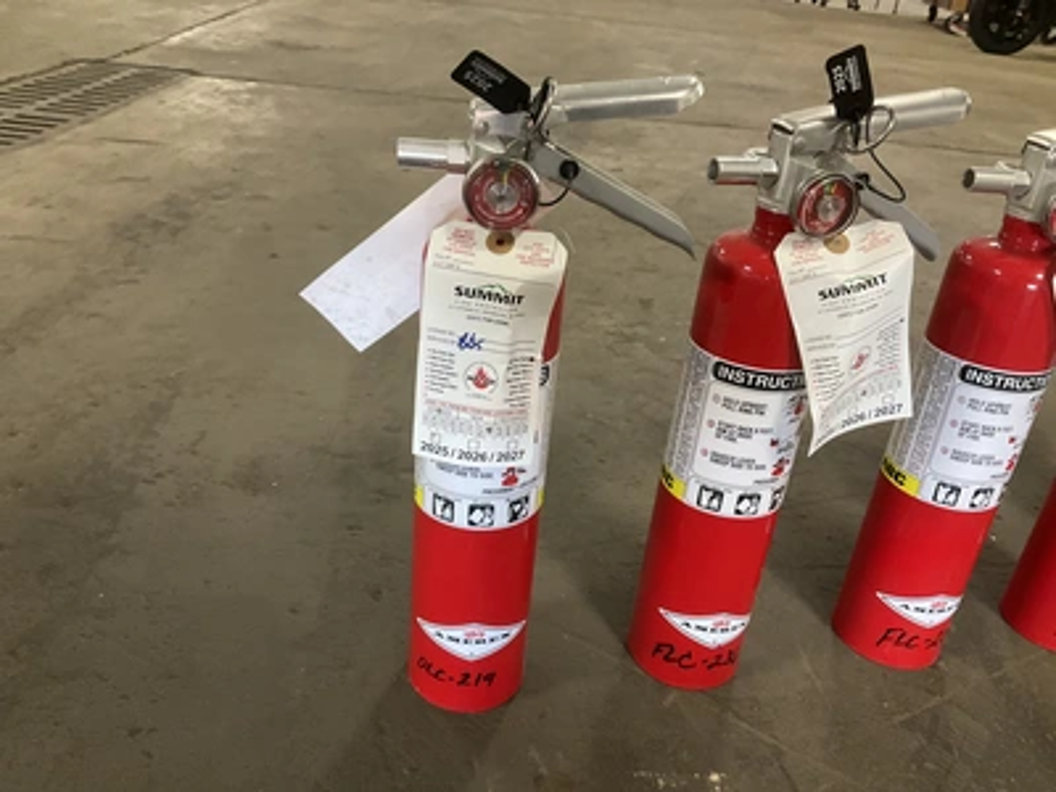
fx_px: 885
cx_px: 528
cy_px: 396
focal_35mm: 29
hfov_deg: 61.7
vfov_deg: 48.2
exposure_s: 1/60
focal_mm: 3
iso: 250
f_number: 1.8
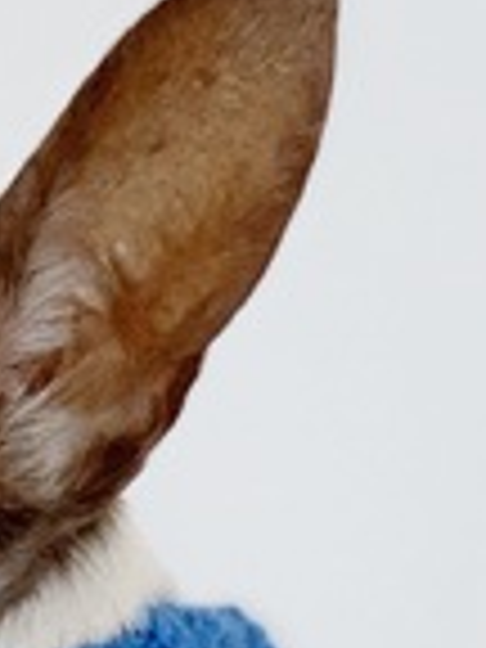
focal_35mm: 362
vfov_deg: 5.4
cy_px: 1287
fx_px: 6777
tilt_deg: -12.4
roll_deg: +0.3
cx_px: 76
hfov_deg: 4.1
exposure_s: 1/122
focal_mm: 6
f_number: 2.4
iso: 50
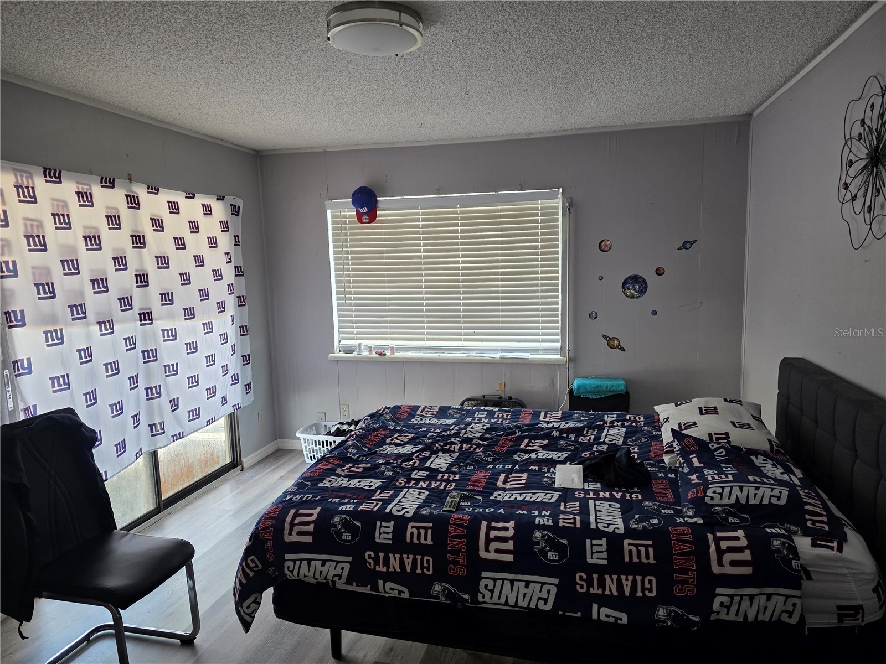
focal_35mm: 23
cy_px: 332
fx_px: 589
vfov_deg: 58.9
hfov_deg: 73.9
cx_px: 443
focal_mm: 6.3
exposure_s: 1/180
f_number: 1.7
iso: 200
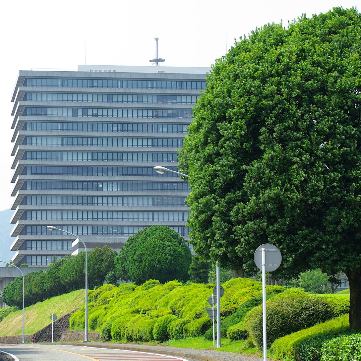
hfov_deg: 14.5
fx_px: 1416
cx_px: 114
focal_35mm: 120
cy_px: 170
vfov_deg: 14.5
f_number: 5.6
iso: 100
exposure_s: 1/320
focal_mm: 50
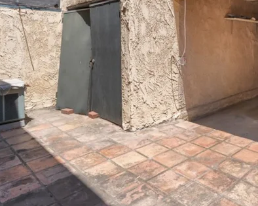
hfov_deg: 55.6
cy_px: 44
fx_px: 229
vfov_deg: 46.2
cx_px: 197
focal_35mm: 30
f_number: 9
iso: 250
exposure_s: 1/80
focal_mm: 15
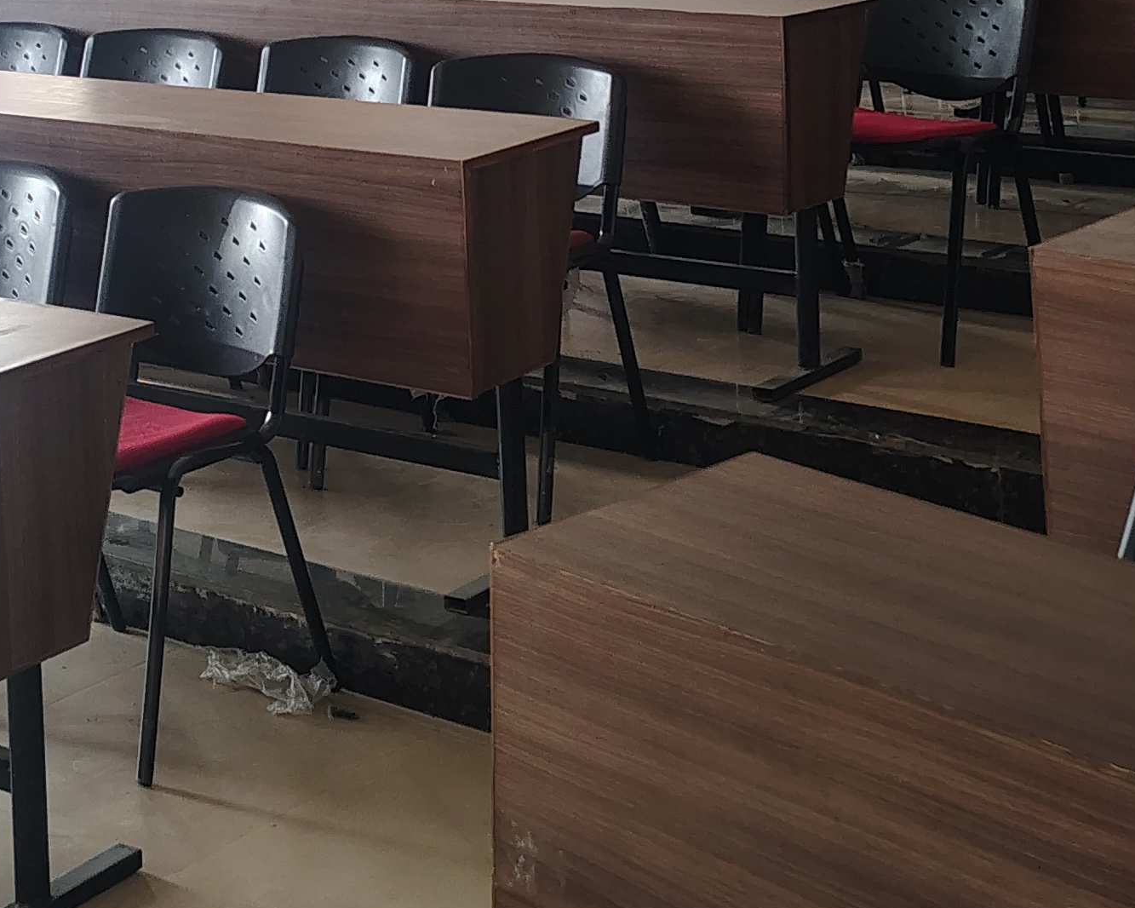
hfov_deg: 26.4
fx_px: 2418
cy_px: -170
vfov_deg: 20.0
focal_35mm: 72
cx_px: 450
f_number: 1.8
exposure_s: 1/100
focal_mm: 5.56
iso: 398
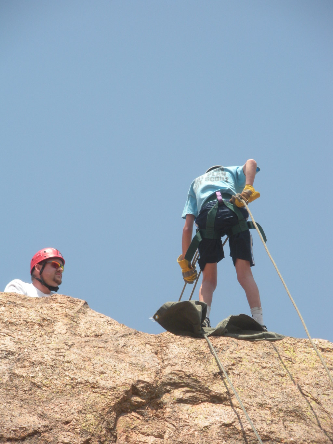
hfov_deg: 10.0
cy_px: 222
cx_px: 166
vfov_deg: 13.3
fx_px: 1911
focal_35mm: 149
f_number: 5.4
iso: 88
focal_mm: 26
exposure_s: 1/347
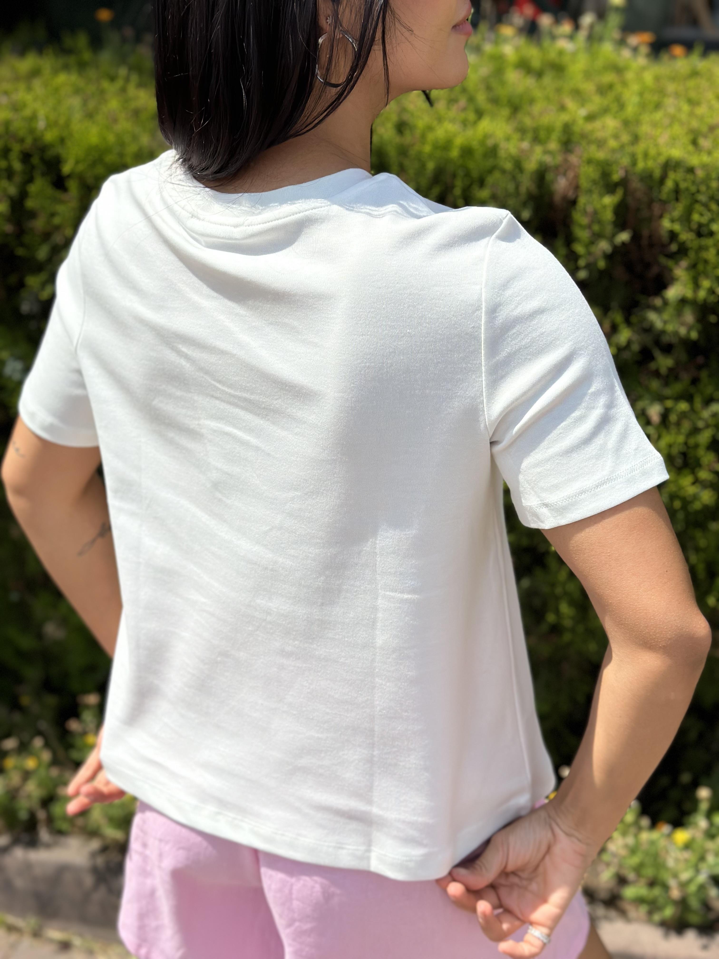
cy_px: 480
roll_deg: -1.9
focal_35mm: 48
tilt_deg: -23.7
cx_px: 360
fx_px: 1329
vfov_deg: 39.7
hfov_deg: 30.3
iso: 80
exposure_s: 1/12048
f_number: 1.78
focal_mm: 6.86
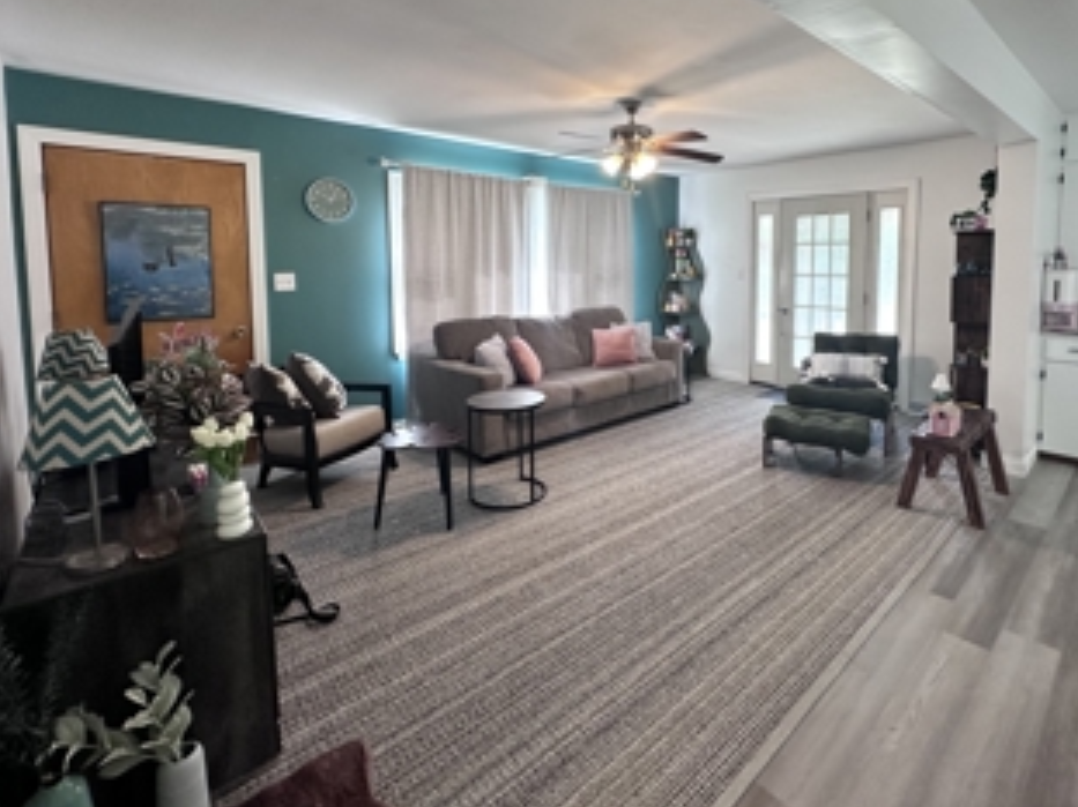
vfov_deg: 70.3
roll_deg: -0.2
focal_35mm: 18
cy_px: 298
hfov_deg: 87.0
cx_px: 627
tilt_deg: -3.3
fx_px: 560
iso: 200
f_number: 2.2
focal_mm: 2.22
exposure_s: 1/60
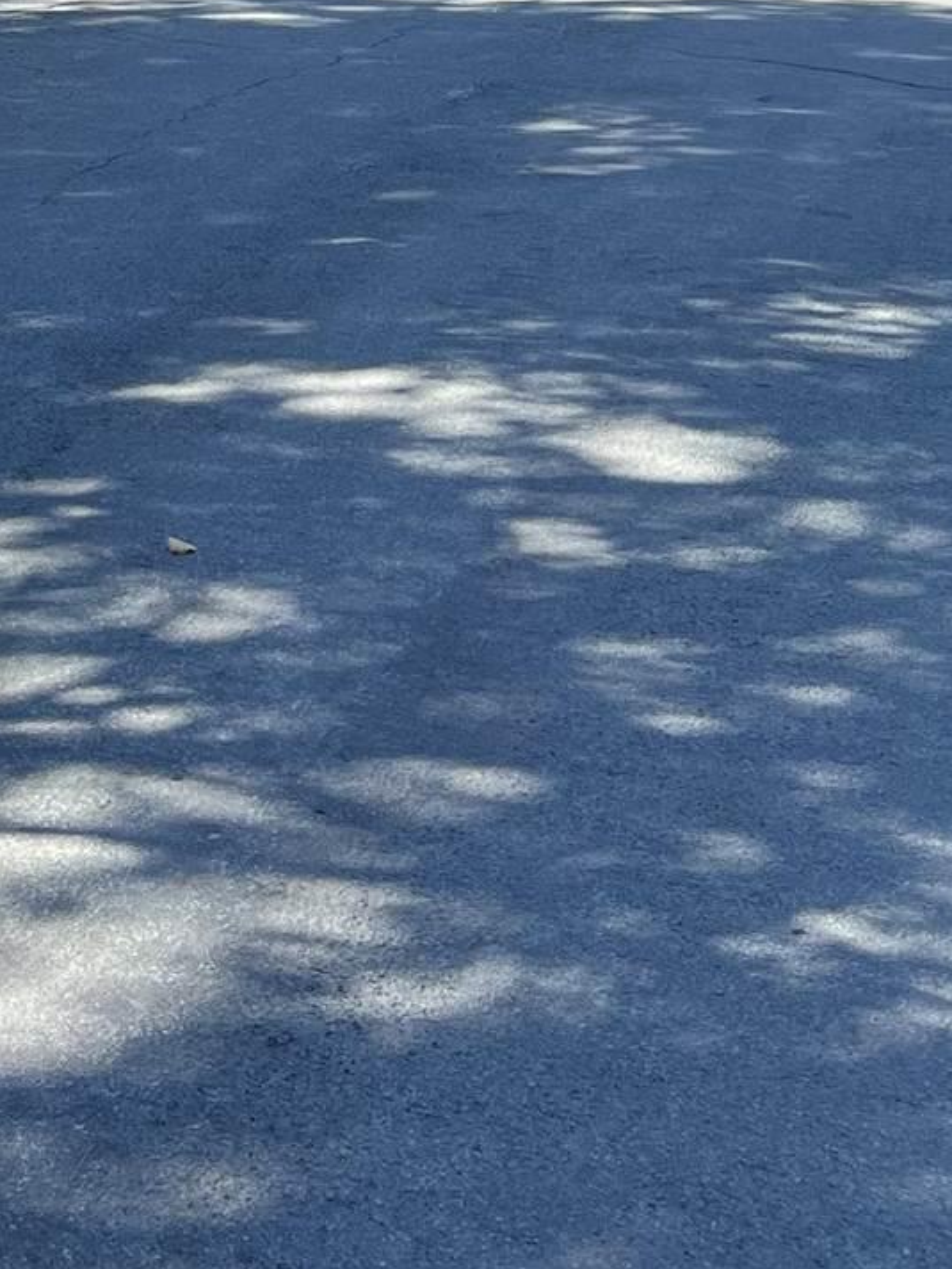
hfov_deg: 17.2
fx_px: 3079
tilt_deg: +6.3
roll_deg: -0.3
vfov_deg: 19.8
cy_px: -707
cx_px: 27
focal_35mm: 84
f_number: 1.5
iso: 50
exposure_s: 1/1266
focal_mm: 5.7
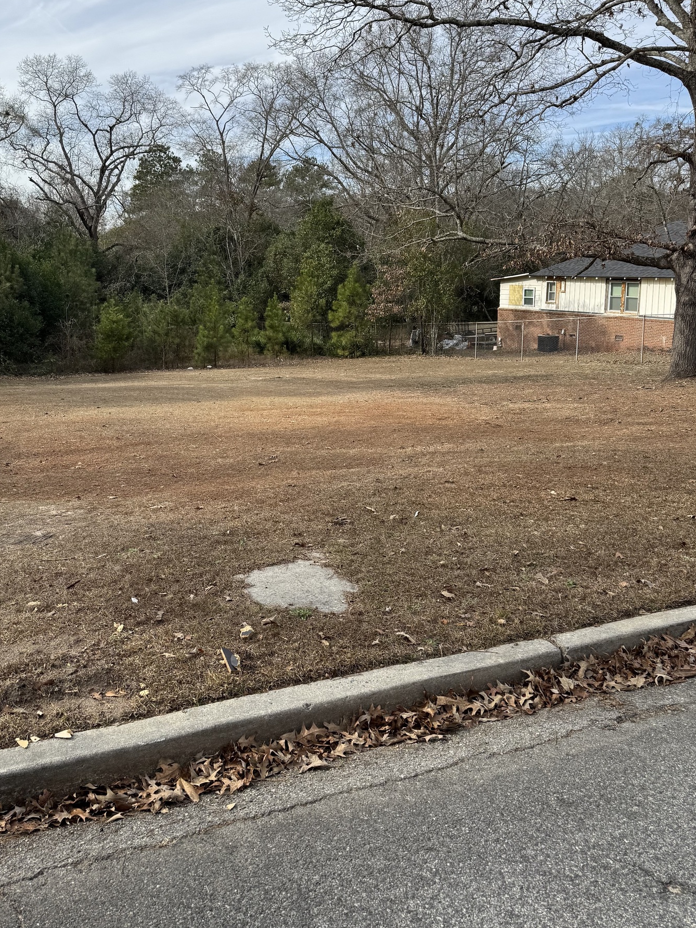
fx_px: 831
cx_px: 260
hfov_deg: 45.1
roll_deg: +3.3
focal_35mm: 31
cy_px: 397
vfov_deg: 58.1
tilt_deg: -9.3
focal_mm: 6.76
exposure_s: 1/3247
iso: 80
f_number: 1.78
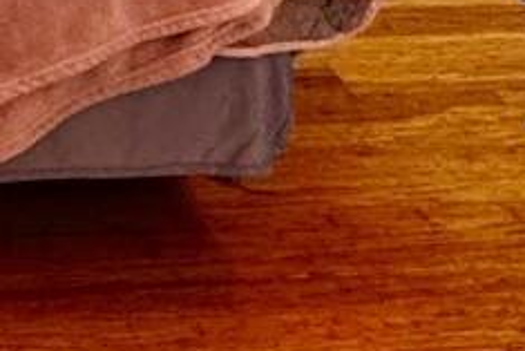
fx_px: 1445
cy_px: -297
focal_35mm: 99
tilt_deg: -13.9
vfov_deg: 12.5
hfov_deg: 18.1
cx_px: -286
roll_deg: +0.9
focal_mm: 2.22
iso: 320
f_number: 2.2
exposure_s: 1/92
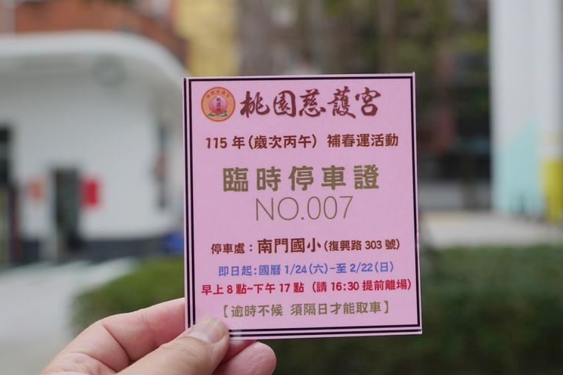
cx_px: 336
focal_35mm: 50
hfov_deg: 39.4
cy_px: 169
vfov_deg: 27.0
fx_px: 782
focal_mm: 31
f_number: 4
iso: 100
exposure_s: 1/60
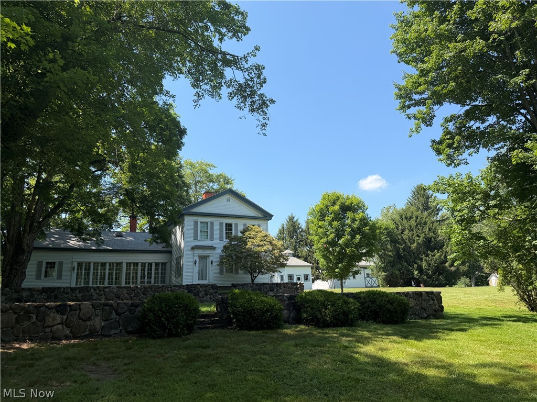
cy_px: 201
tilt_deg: +13.0
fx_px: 372
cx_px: 268
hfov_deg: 71.6
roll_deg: +2.3
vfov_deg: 56.8
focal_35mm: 24
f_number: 1.78
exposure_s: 1/2370
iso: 80
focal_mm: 6.76
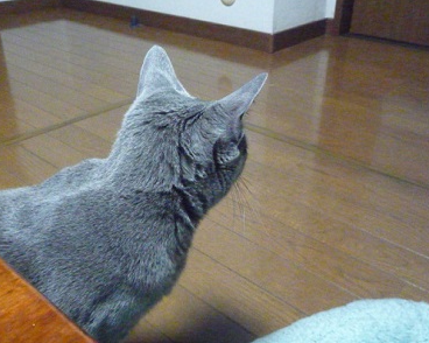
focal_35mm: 36
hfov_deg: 50.3
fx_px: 457
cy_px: 172
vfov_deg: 41.1
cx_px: 203
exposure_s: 1/40
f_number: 2.8
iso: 1600
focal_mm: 4.4
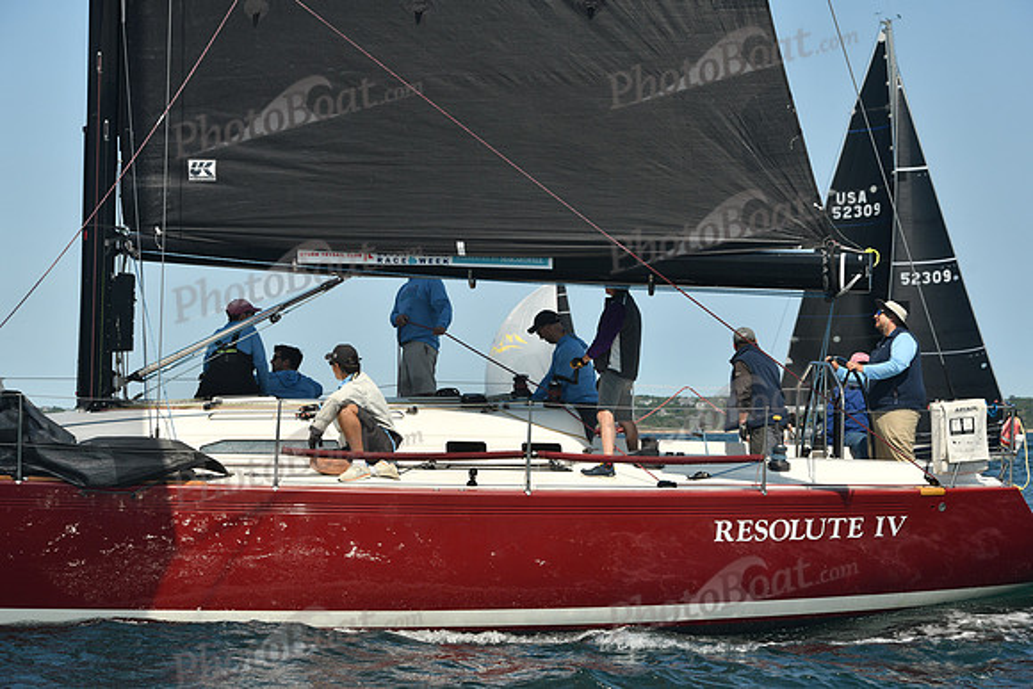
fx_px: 2927
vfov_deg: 13.4
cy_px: 344
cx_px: 516
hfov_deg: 20.0
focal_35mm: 102
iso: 320
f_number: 8
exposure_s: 1/640
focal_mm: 102
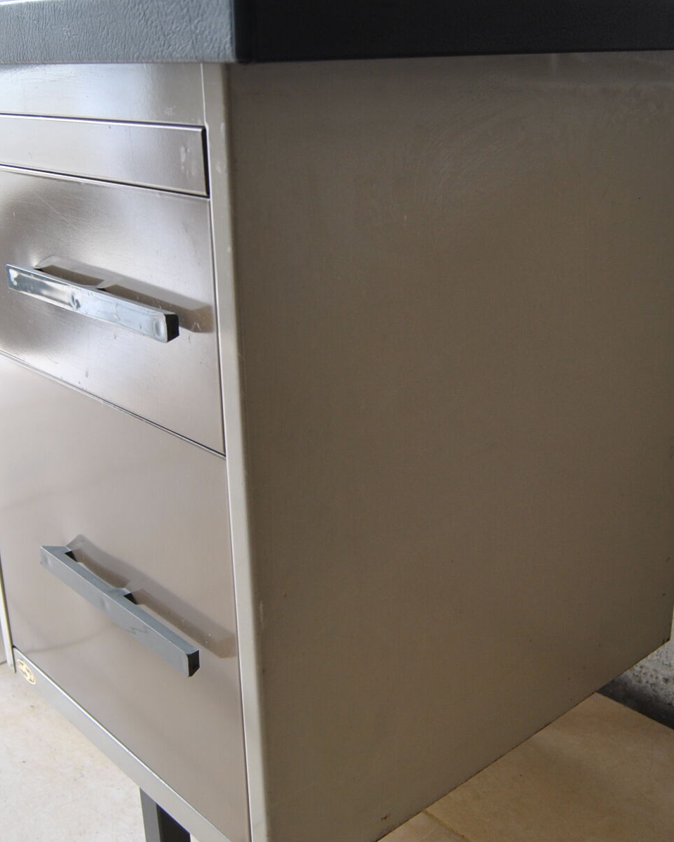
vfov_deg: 44.8
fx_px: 1023
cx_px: 364
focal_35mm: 41
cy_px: 415
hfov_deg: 36.5
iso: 200
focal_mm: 18
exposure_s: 1/60
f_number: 4
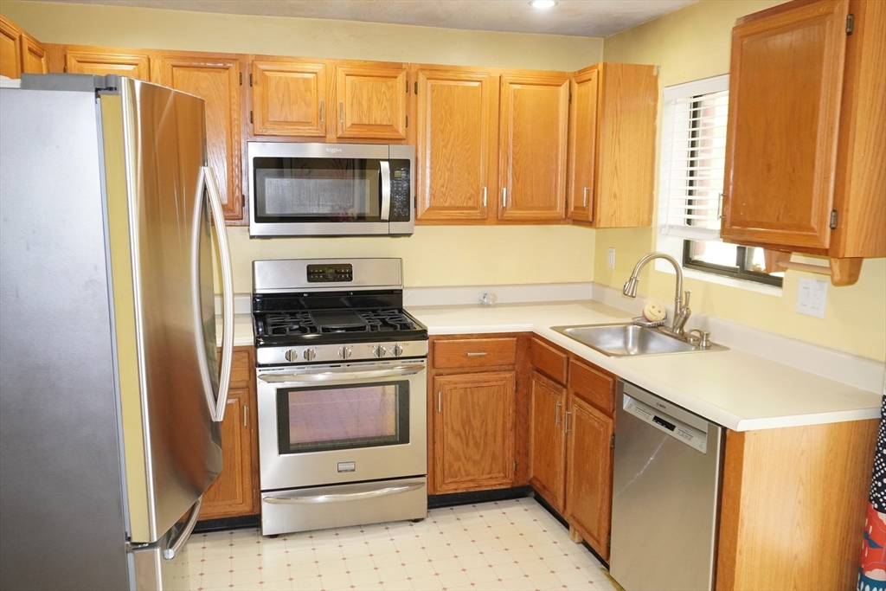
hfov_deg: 61.9
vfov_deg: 43.6
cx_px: 443
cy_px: 296
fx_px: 738
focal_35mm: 30
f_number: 5.6
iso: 2000
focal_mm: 20
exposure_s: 1/80
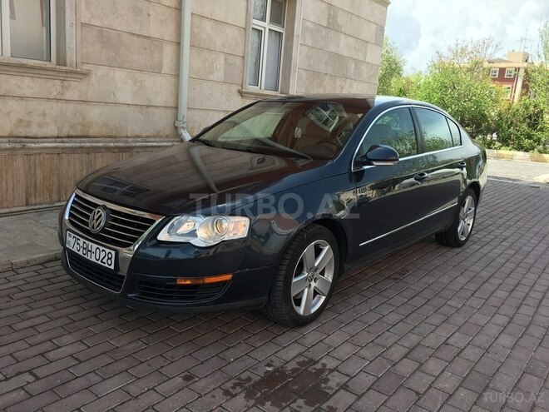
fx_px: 460
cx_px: 274
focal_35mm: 29
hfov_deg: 61.7
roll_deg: -3.6
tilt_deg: -12.4
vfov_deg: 48.2
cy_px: 206
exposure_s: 1/405
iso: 25
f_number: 2.2
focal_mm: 4.15
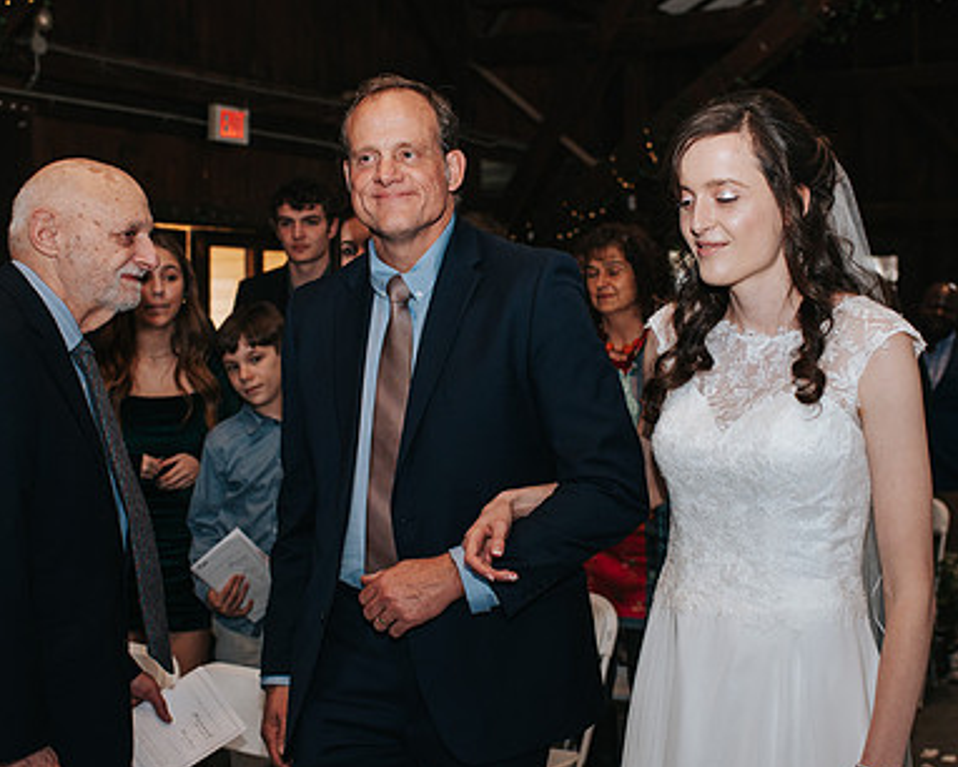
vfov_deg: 29.2
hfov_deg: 36.0
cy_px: 381
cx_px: 461
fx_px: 1475
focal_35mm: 52
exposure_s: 1/200
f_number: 3.2
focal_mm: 35
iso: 1000
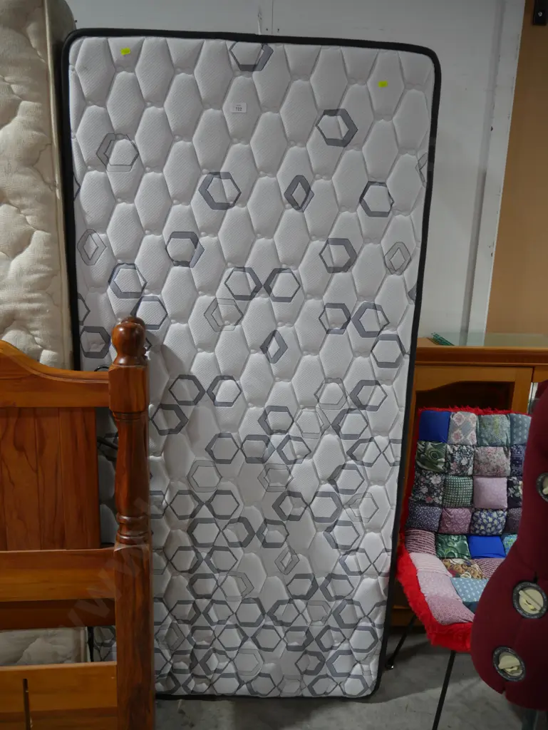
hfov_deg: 49.8
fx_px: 591
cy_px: 365
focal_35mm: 28
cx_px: 274
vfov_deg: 63.4
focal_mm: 14
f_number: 3.5
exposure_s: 1/60
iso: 320
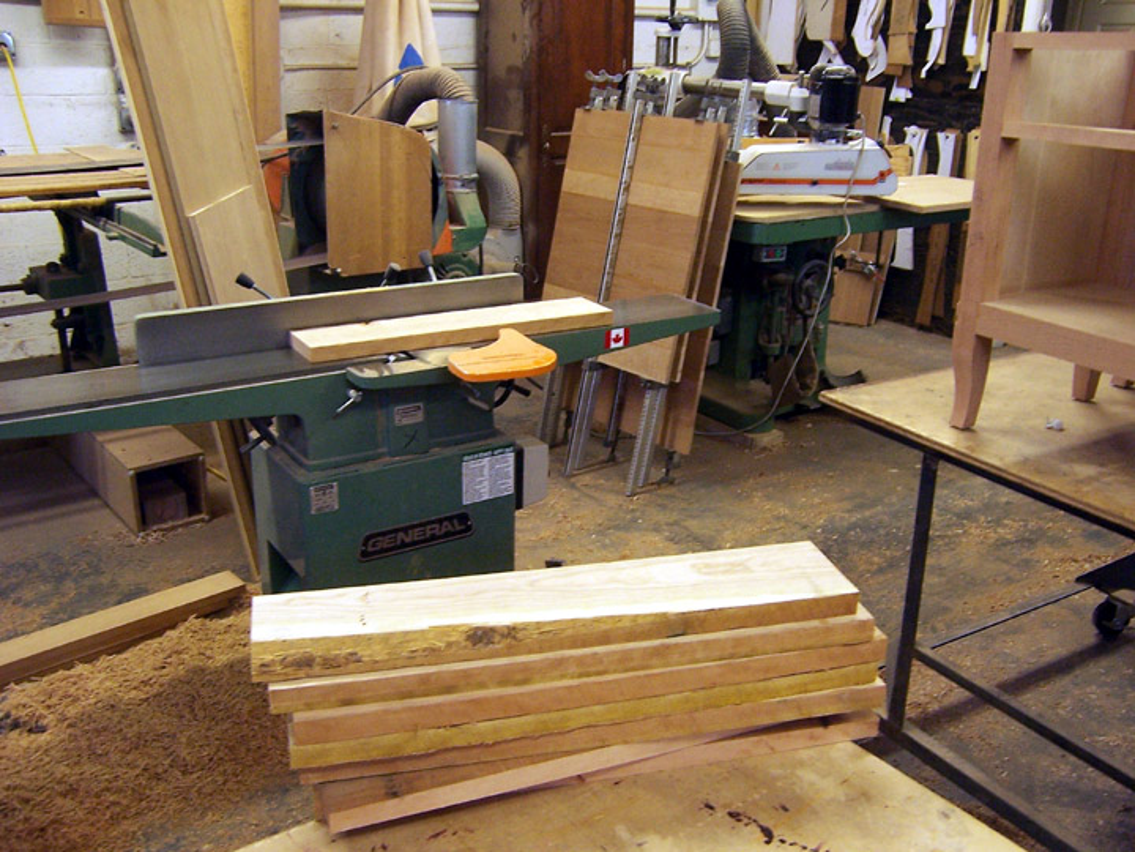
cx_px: 568
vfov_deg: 42.9
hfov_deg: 55.4
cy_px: 426
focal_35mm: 33
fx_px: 1082
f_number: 3.4
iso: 140
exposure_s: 1/15
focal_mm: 5.5
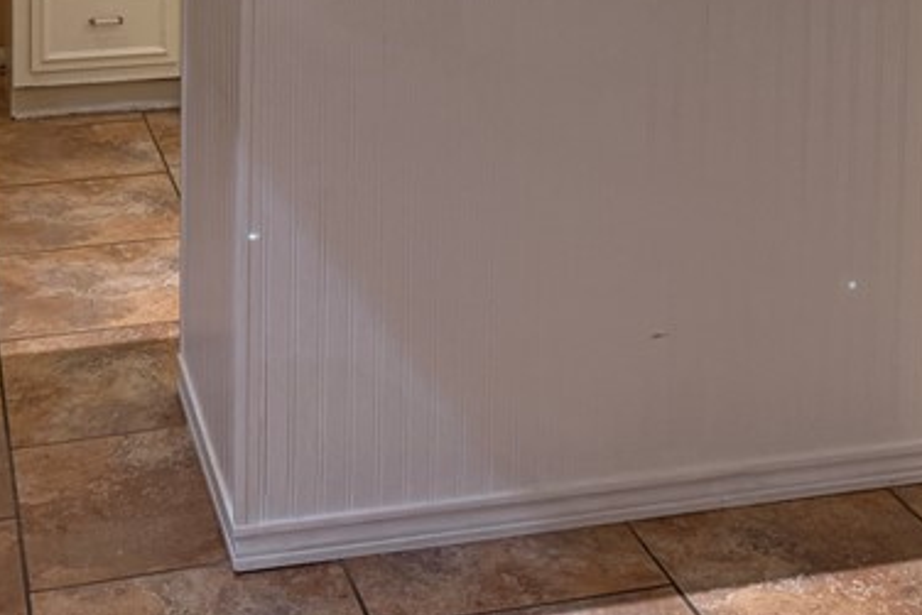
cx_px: 441
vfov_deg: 18.4
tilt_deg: -5.7
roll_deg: -1.6
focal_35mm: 68
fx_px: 1742
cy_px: -230
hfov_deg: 29.6
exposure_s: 1/60
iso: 160
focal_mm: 6.76
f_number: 1.78
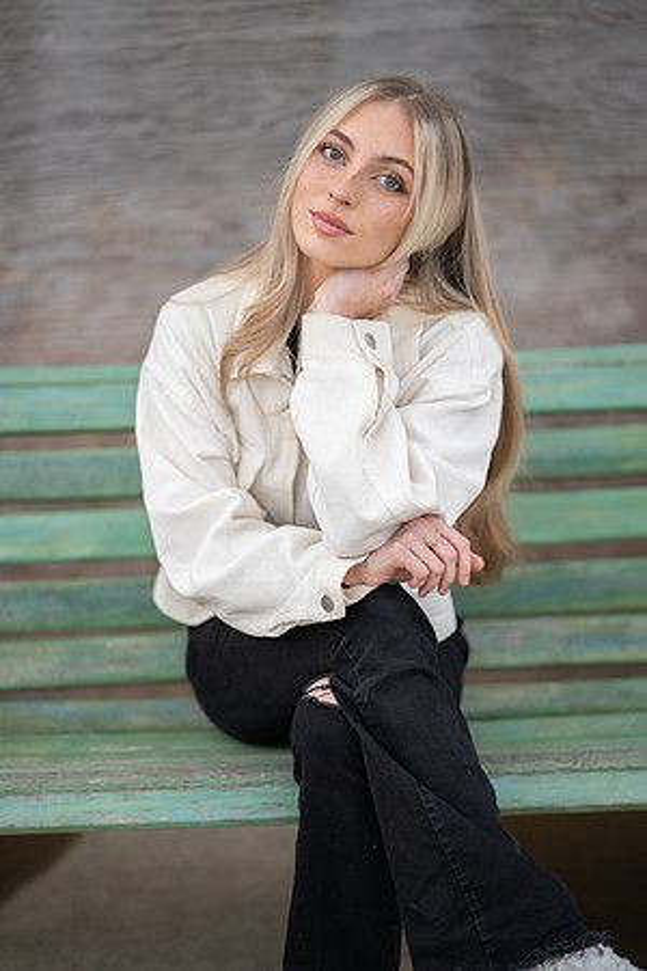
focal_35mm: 85
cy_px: 486
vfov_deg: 23.9
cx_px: 324
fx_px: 2291
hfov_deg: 16.1
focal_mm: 85
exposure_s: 1/250
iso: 200
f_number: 1.4
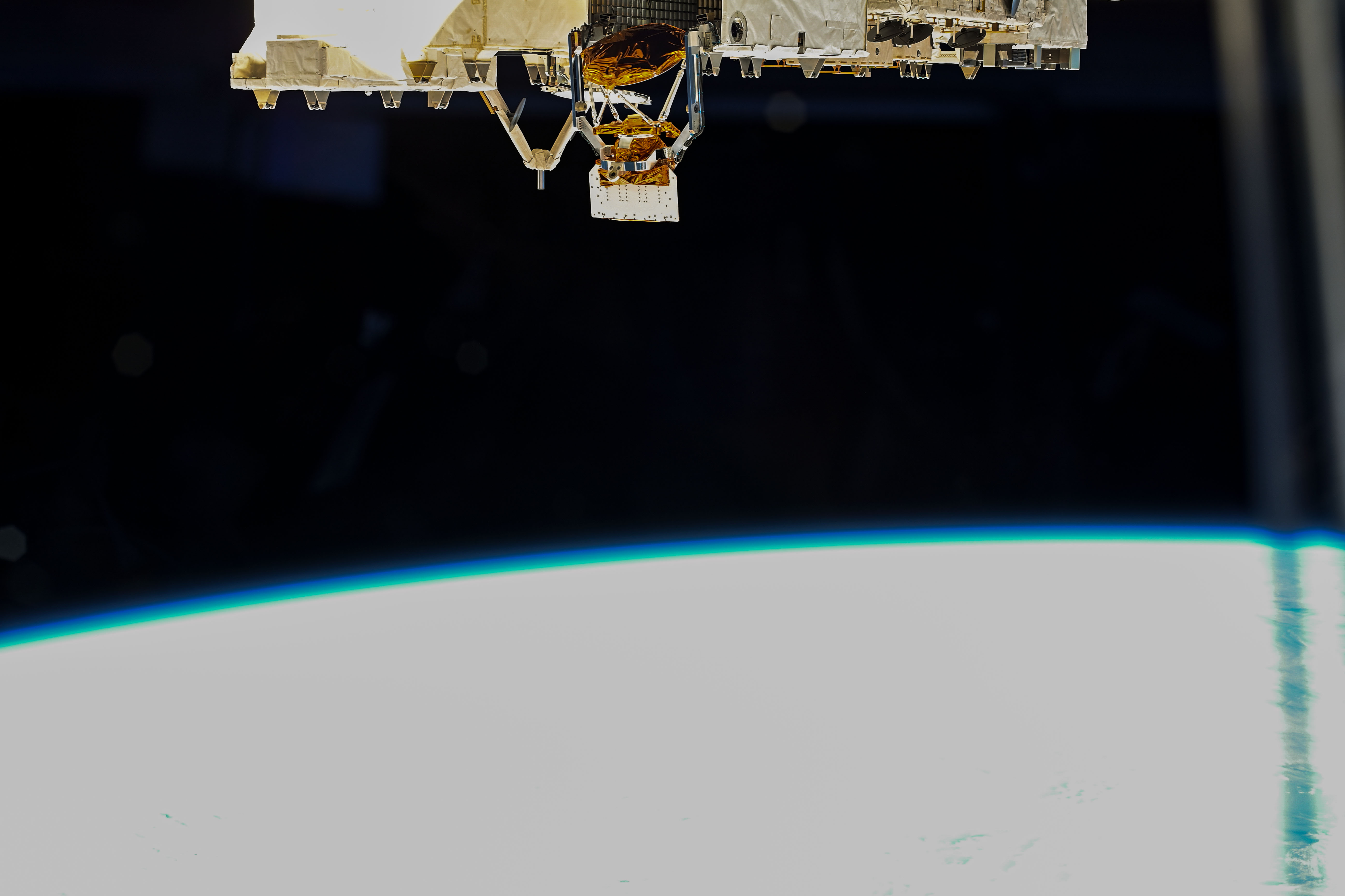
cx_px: 672
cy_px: 448
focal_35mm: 50
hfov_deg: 39.6
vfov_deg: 27.0
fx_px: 1868
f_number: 7.1
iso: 400
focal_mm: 50
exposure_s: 1/200
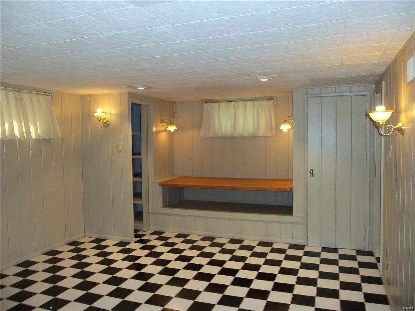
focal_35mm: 29
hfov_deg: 61.7
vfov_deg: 48.2
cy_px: 156
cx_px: 208
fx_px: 348
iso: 125
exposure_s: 1/30
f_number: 3.4
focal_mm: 5.2
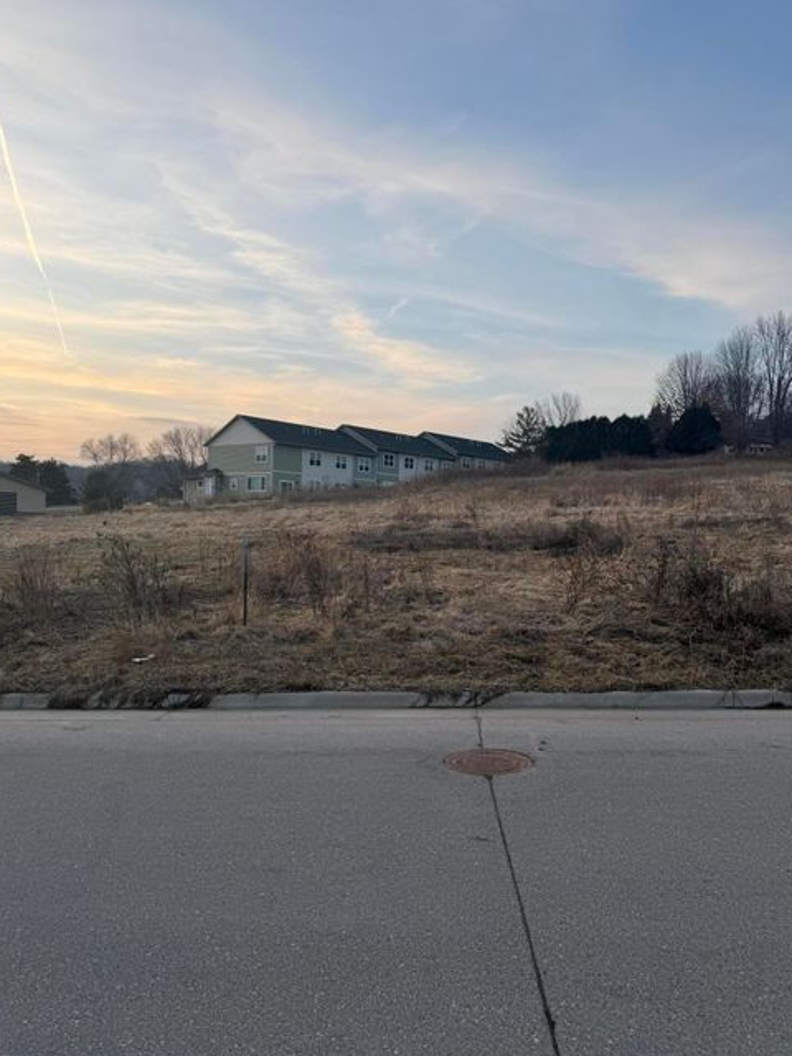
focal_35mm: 25
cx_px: 398
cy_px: 544
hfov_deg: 54.9
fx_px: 763
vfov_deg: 69.4
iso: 80
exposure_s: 1/571
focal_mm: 6.76
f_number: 1.78
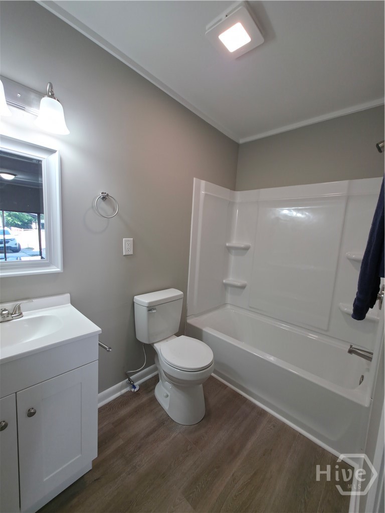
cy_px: 256
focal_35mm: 13
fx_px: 193
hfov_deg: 89.9
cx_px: 192
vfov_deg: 106.2
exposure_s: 1/120
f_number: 1.9
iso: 50
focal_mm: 2.2
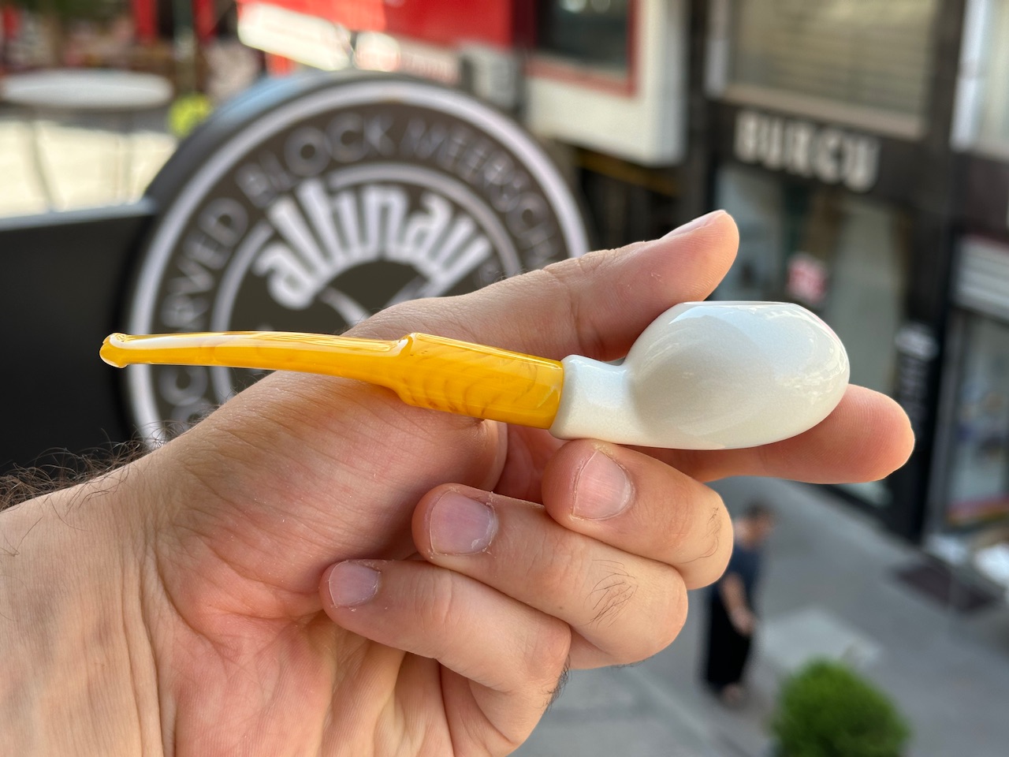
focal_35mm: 48
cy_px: 378
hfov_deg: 39.7
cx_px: 504
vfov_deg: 30.3
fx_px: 1399
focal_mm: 6.86
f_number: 1.78
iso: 64
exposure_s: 1/501
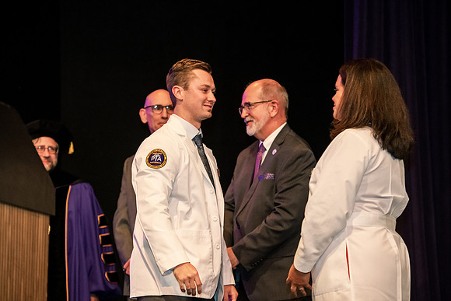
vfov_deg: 11.4
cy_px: 150
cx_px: 226
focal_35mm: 120
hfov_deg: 17.1
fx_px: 1504
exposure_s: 1/200
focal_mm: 120
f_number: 3.5
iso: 3200
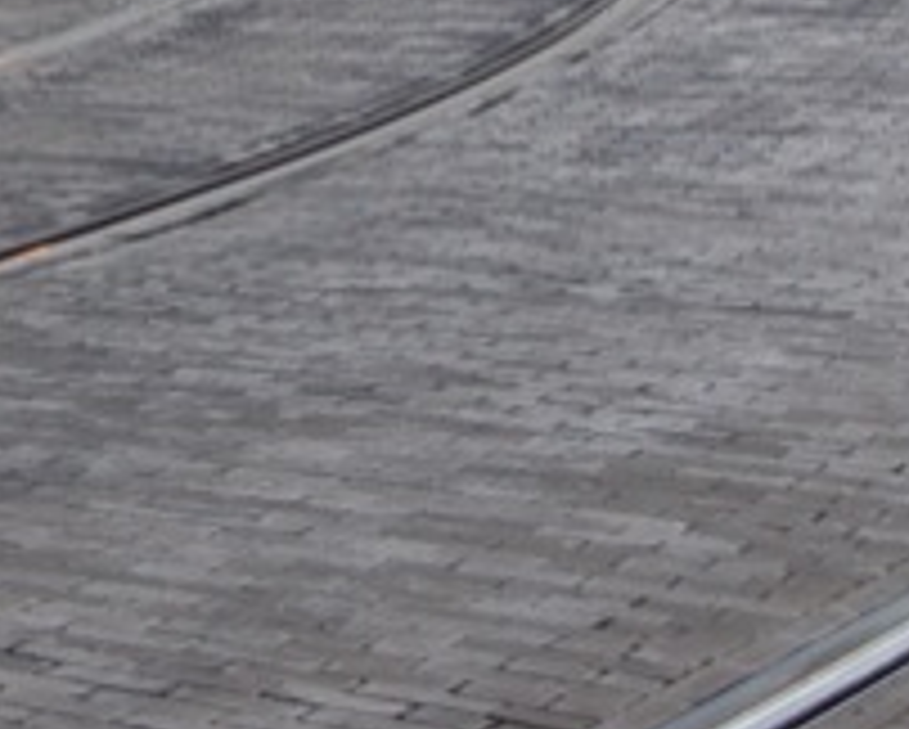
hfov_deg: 11.4
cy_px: 20
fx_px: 4551
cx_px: 356
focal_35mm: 169
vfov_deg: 9.1
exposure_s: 1/100
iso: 400
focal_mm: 38
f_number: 5
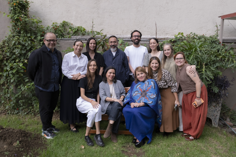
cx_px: 118
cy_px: 78
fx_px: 197
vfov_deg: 43.6
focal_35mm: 30
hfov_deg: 61.9
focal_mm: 30
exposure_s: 1/400
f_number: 6.3
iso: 2500
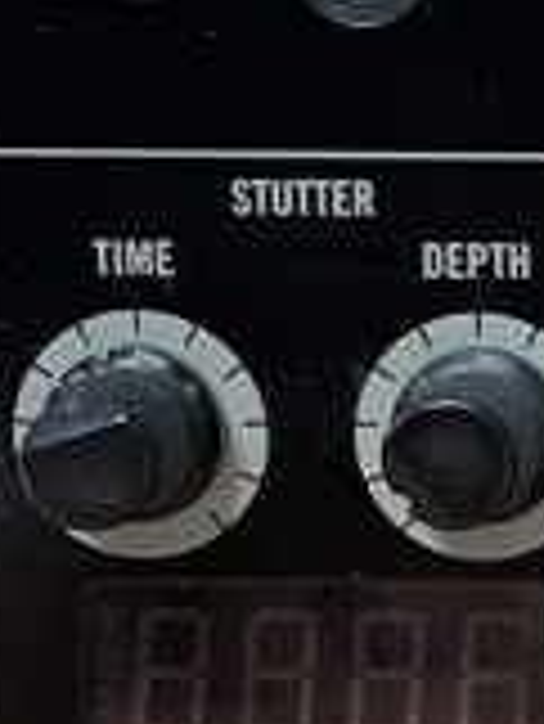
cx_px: 1315
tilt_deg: -11.7
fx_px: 3725
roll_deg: +1.0
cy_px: 526
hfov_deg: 7.8
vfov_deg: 11.1
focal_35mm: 178
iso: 100
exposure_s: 1/120
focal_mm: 4.2
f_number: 1.6
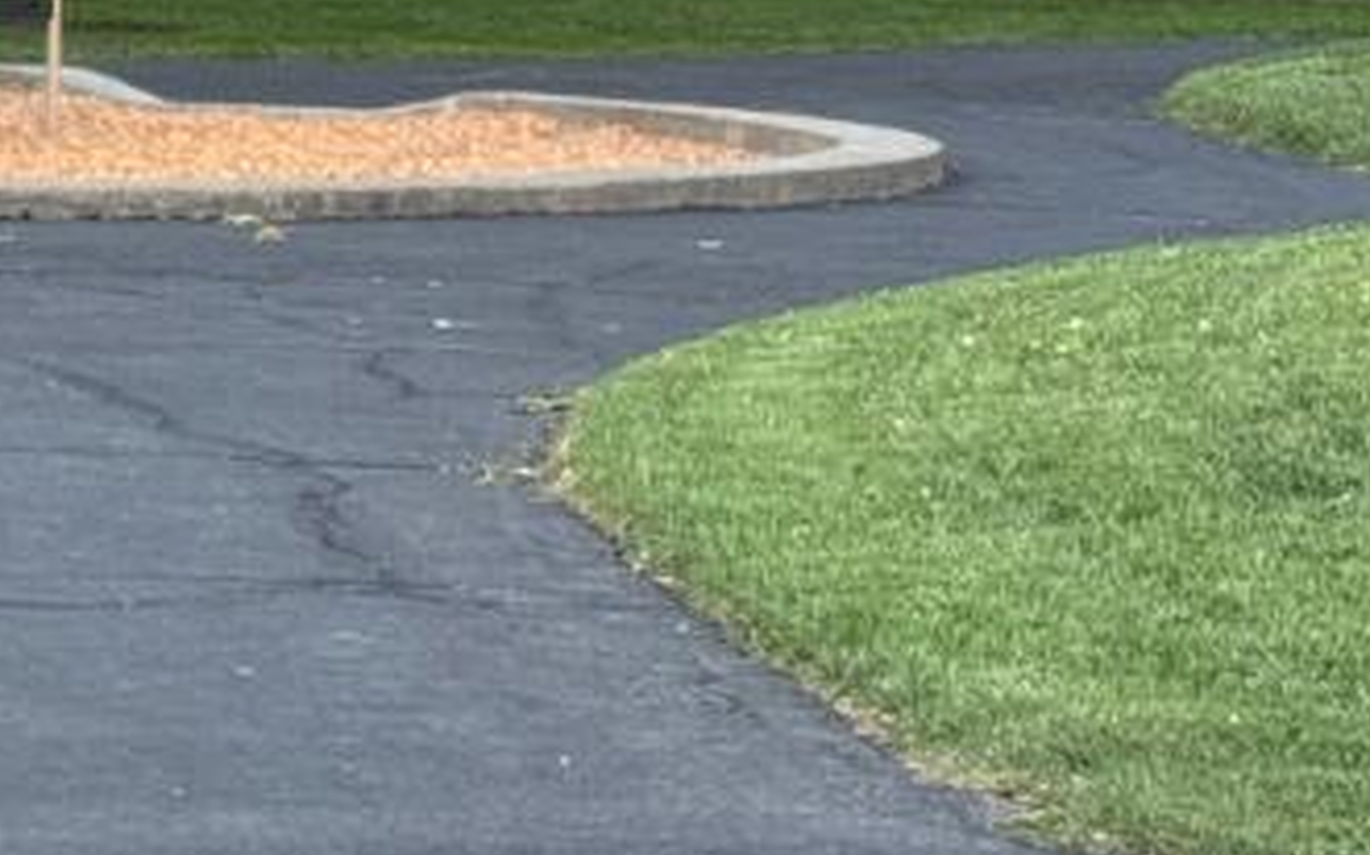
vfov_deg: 5.7
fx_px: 8622
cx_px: -477
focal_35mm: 231
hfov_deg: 8.9
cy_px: -102
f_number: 1.78
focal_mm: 6.76
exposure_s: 1/121
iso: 50
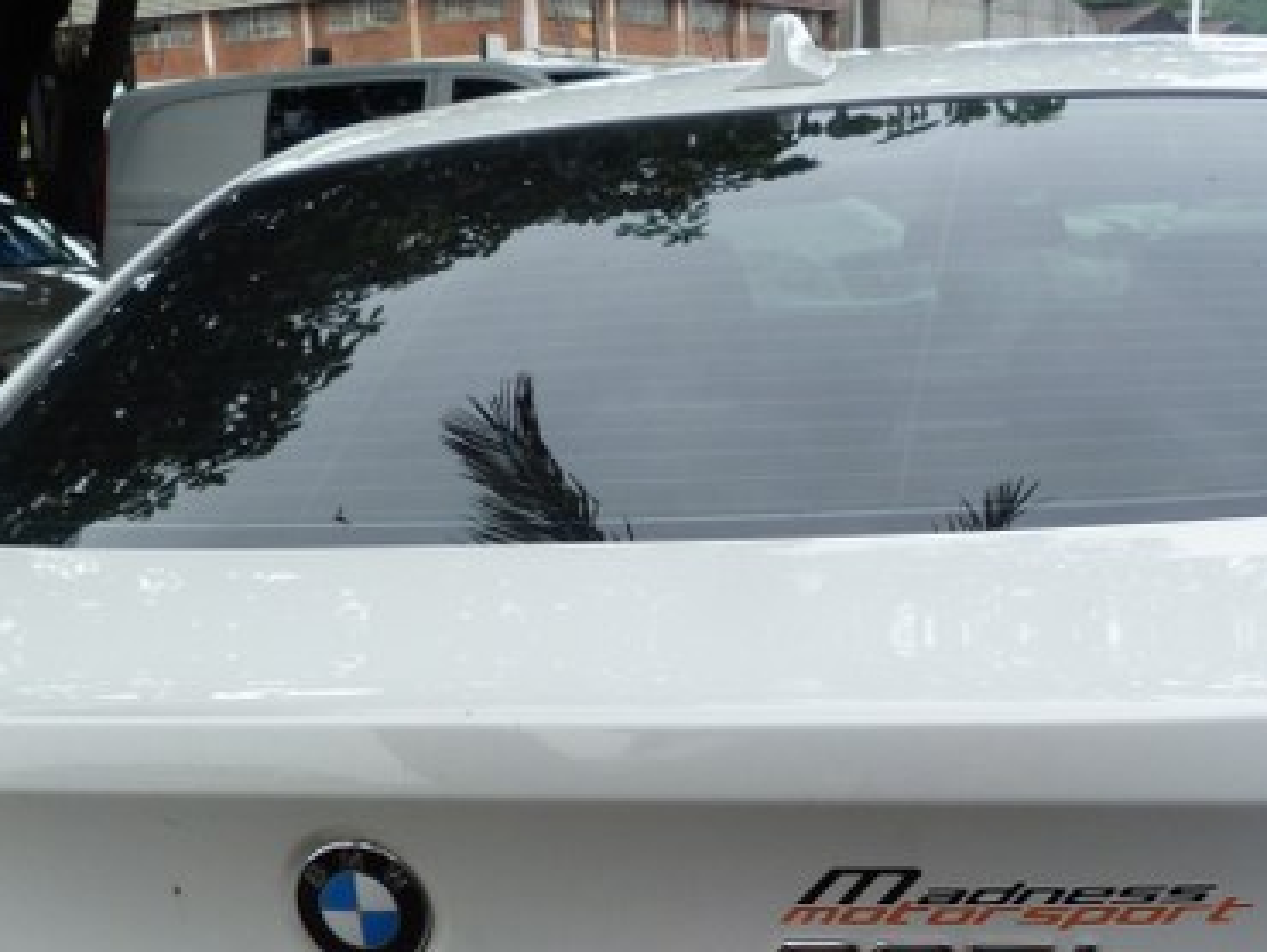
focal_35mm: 54
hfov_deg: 35.5
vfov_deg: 25.5
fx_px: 1978
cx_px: 712
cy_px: 993
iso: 80
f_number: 4
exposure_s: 1/160
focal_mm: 4.5
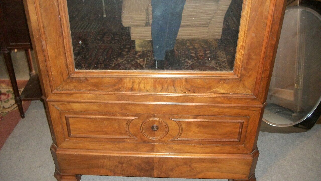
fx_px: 298
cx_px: 161
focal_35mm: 35
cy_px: 99
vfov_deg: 33.7
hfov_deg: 56.6
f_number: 2.9
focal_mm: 5.7
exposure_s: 1/30
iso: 250
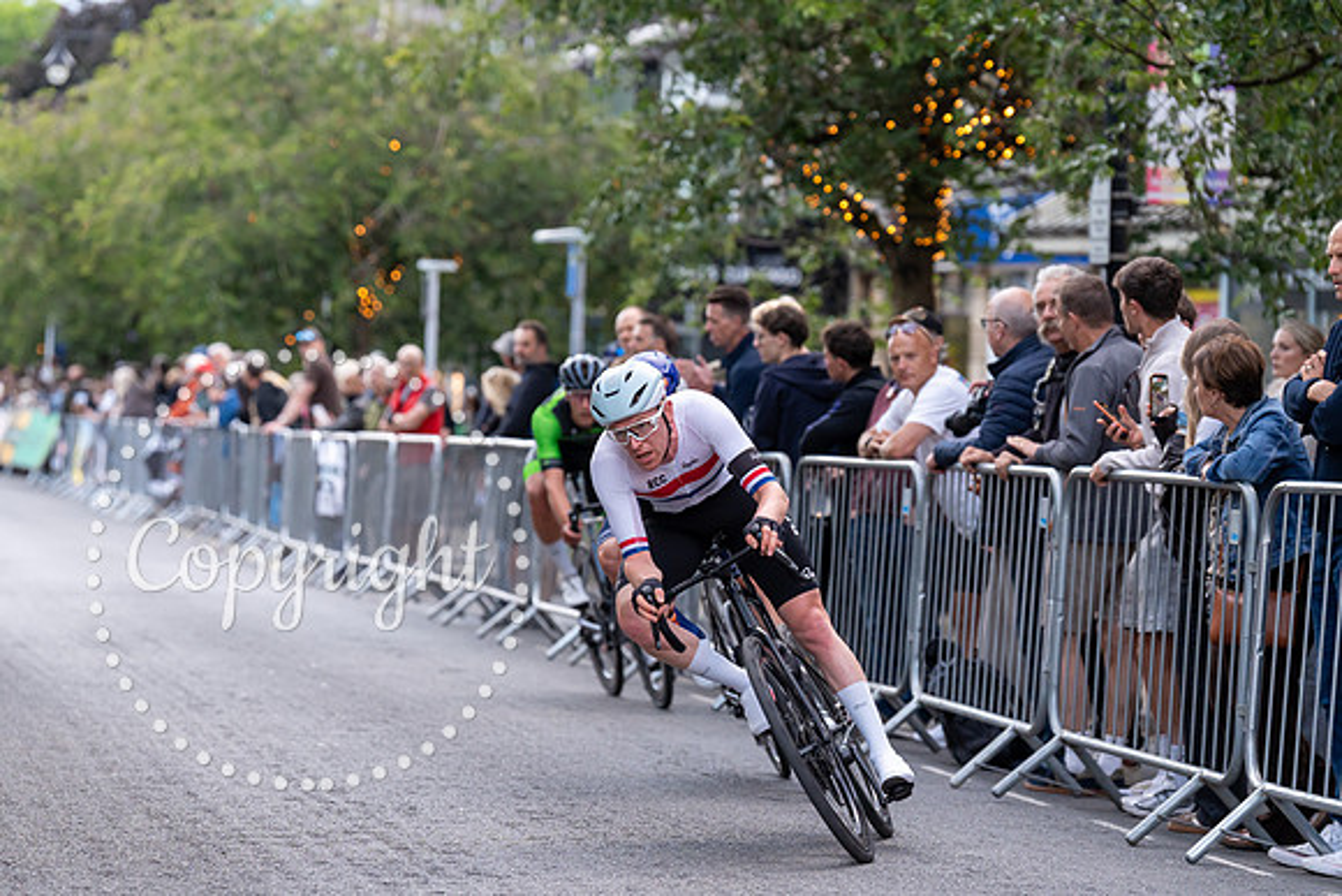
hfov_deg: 15.3
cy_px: 448
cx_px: 671
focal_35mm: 134
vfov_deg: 10.2
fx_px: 4996
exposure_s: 1/800
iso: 2000
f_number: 3.5
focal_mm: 134
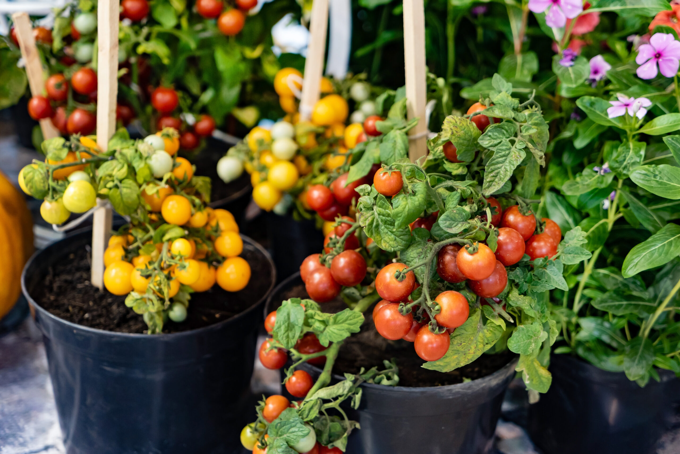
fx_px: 1115
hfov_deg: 33.9
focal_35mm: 59
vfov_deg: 23.0
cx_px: 340
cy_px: 227
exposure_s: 1/60
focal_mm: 59
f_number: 4
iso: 1600
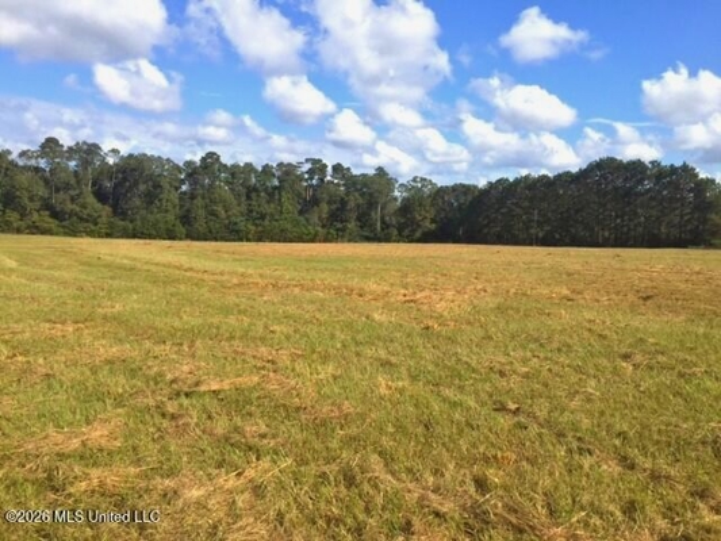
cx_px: 360
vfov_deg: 48.2
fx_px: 604
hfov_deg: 61.6
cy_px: 270
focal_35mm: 29
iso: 32
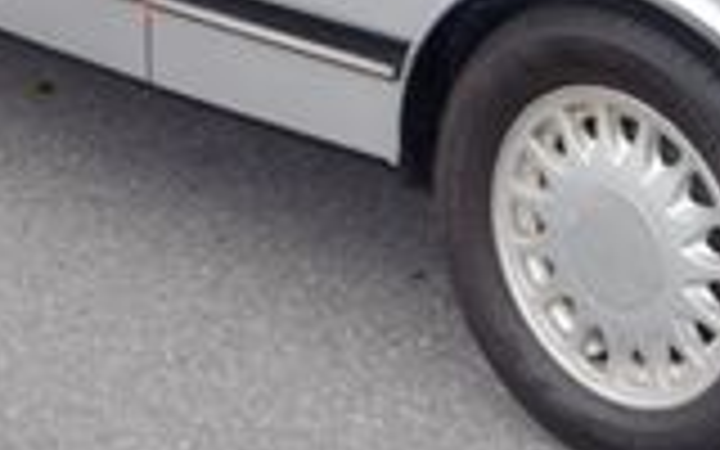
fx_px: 2394
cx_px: 670
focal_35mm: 122
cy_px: -243
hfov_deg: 16.8
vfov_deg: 10.3
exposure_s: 1/200
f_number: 3.8
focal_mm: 20
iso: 100
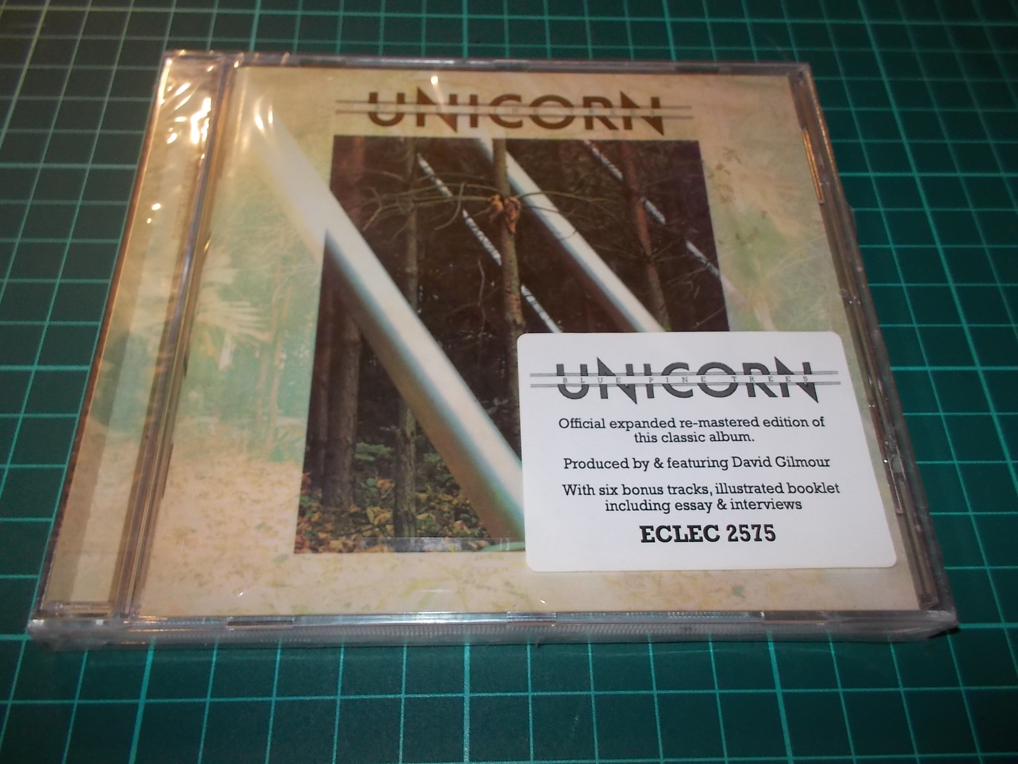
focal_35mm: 29
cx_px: 509
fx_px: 853
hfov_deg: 61.7
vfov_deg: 48.2
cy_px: 382
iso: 200
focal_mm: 4.1
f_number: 3.3
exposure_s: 1/30
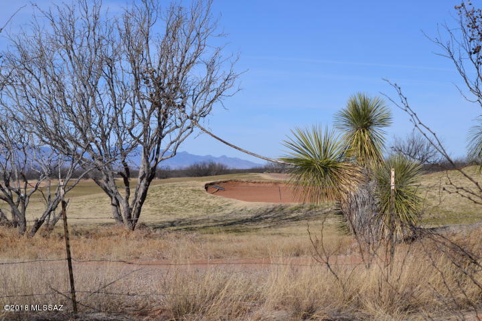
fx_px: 1104
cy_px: 160
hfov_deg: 24.6
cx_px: 241
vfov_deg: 16.6
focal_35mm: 82
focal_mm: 55
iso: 100
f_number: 9
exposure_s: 1/320
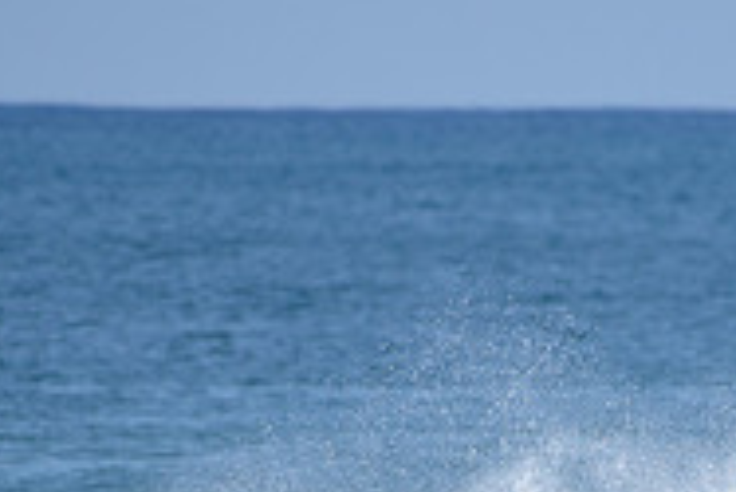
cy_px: 726
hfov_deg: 1.3
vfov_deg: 0.9
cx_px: 579
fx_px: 31713
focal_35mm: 1550
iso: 250
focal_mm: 500
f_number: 6.3
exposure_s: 1/2500
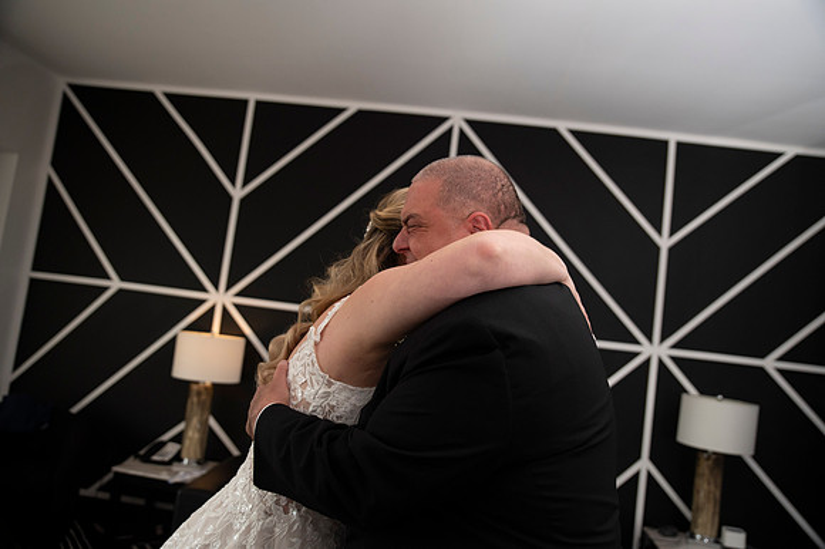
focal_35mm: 29
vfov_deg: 44.9
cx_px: 412
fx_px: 664
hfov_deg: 63.7
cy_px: 274
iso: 1600
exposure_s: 1/1600
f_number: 2.8
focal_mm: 29
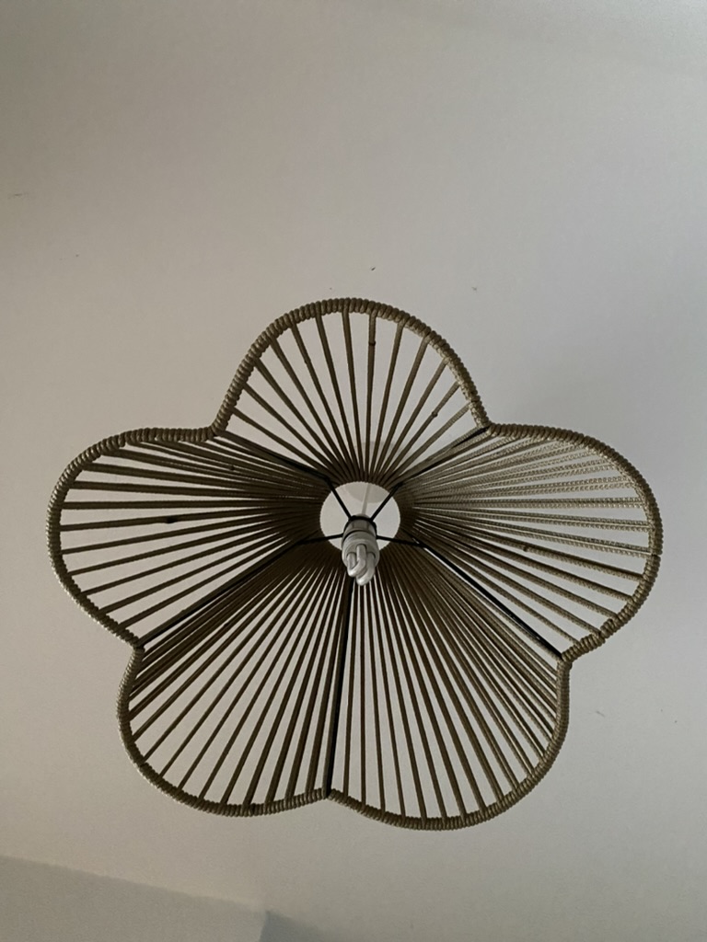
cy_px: 471
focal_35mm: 26
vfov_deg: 67.3
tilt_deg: +75.1
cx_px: 354
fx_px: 708
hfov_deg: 53.1
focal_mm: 4.25
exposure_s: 1/30
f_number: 1.8
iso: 800
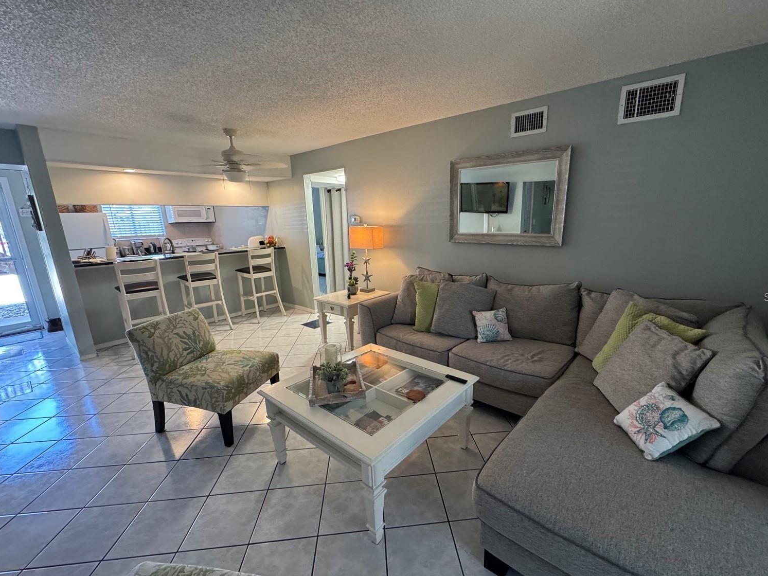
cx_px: 401
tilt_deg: -13.0
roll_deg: +1.2
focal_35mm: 15
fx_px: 333
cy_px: 297
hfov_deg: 98.1
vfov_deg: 81.7
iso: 320
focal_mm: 2.22
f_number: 2.2
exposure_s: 1/60
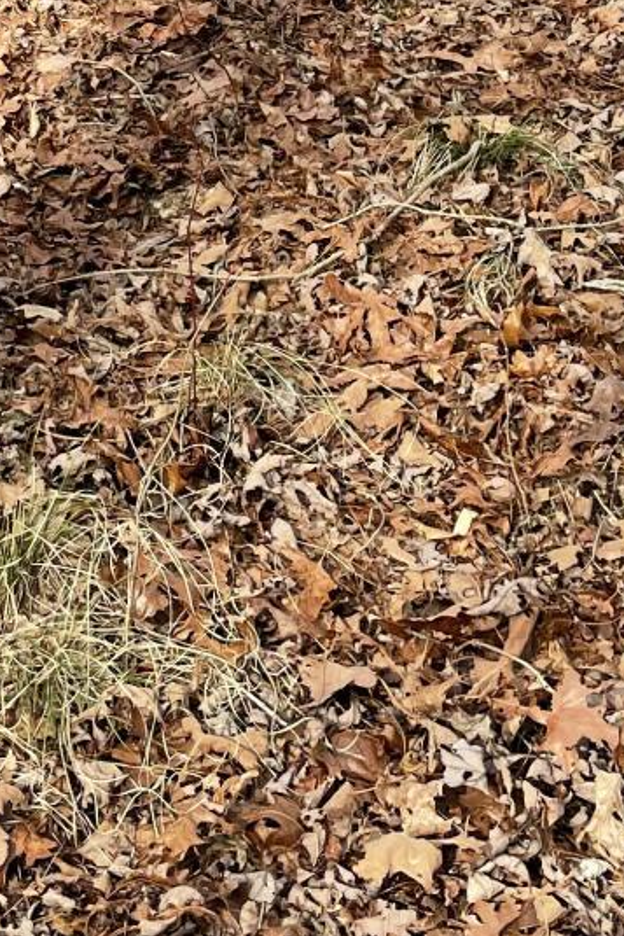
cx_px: 114
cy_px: -523
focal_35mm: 101
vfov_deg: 17.8
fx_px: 2624
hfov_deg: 13.5
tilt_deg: -1.3
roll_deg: -1.9
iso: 32
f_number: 1.6
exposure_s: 1/593
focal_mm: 4.2
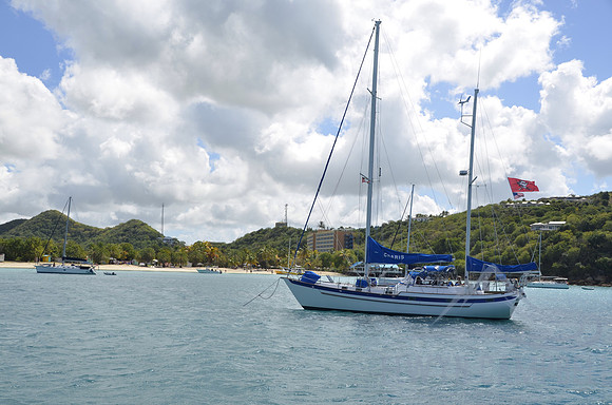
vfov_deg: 31.7
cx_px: 306
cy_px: 202
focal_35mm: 42
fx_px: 712
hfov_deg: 46.5
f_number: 9
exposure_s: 1/320
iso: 100
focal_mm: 28
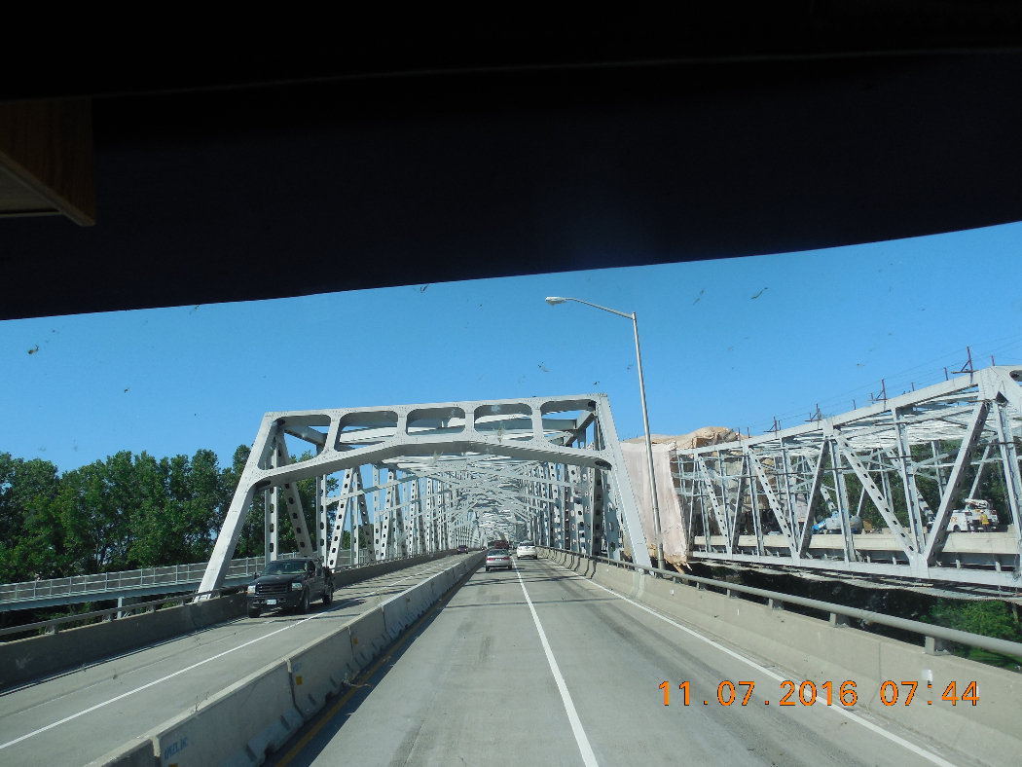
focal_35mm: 25
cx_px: 511
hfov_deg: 69.4
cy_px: 384
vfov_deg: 54.9
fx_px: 738
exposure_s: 1/1250
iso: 125
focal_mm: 4.5
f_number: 3.3
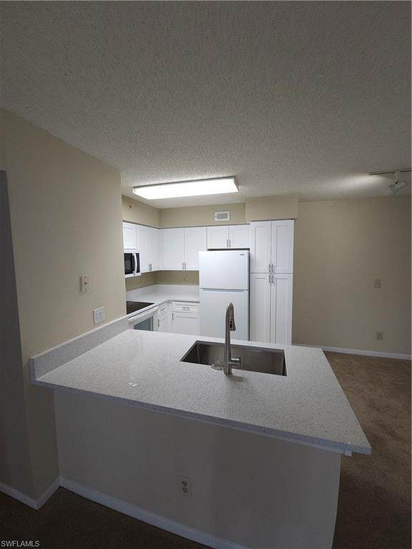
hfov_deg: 89.9
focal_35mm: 13
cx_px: 206
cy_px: 274
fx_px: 206
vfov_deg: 106.2
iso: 80
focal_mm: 2.2
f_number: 2.2
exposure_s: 1/30
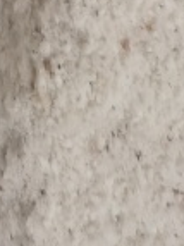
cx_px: -134
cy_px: -620
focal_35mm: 201
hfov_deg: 7.2
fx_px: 1427
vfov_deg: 7.8
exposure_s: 1/100
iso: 50
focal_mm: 5.58
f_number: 1.8
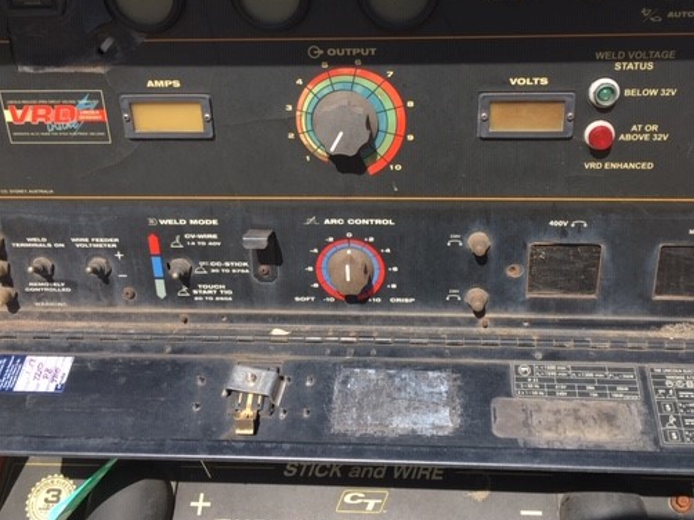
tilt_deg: -25.5
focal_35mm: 37
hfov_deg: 50.1
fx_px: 741
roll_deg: +2.2
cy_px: 214
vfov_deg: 38.5
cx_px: 376
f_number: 2.2
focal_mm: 4.15
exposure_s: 1/855
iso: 25
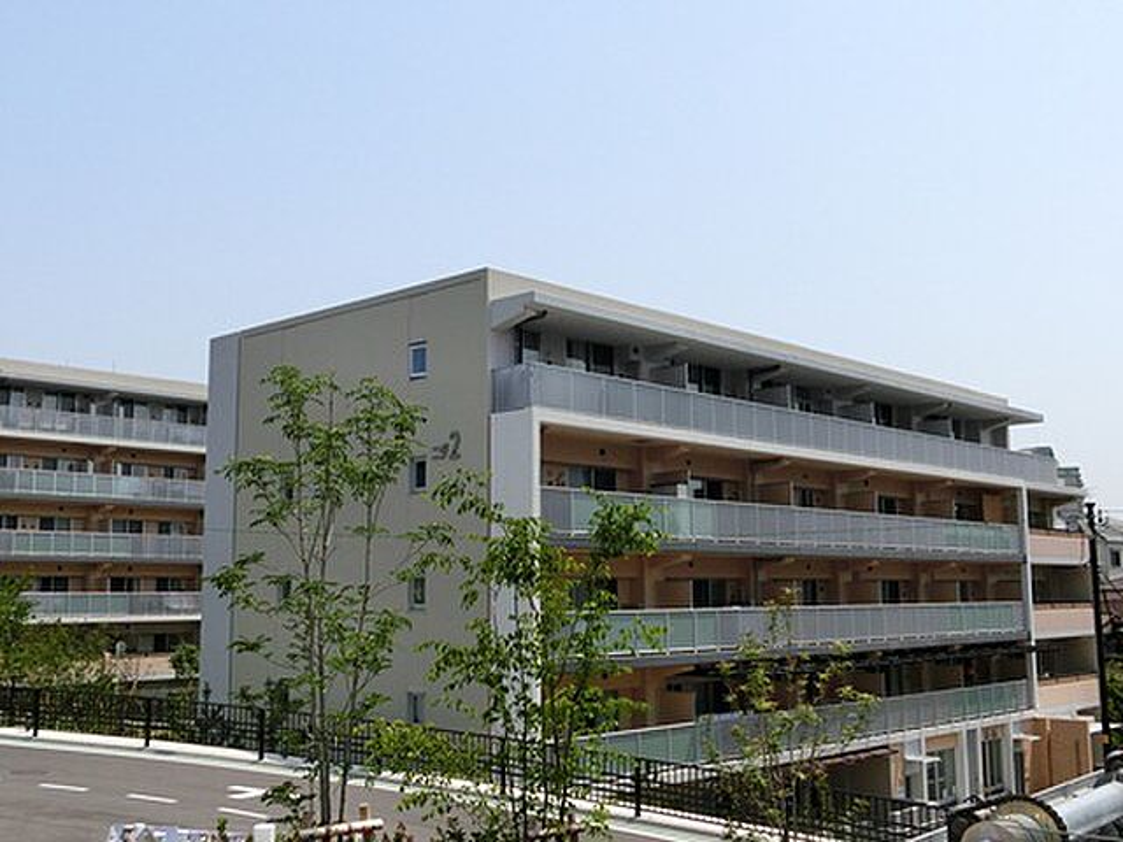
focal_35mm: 38
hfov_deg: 49.0
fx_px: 1233
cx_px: 562
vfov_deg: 37.7
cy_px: 421
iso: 80
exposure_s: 1/1250
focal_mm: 6.67
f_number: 3.9
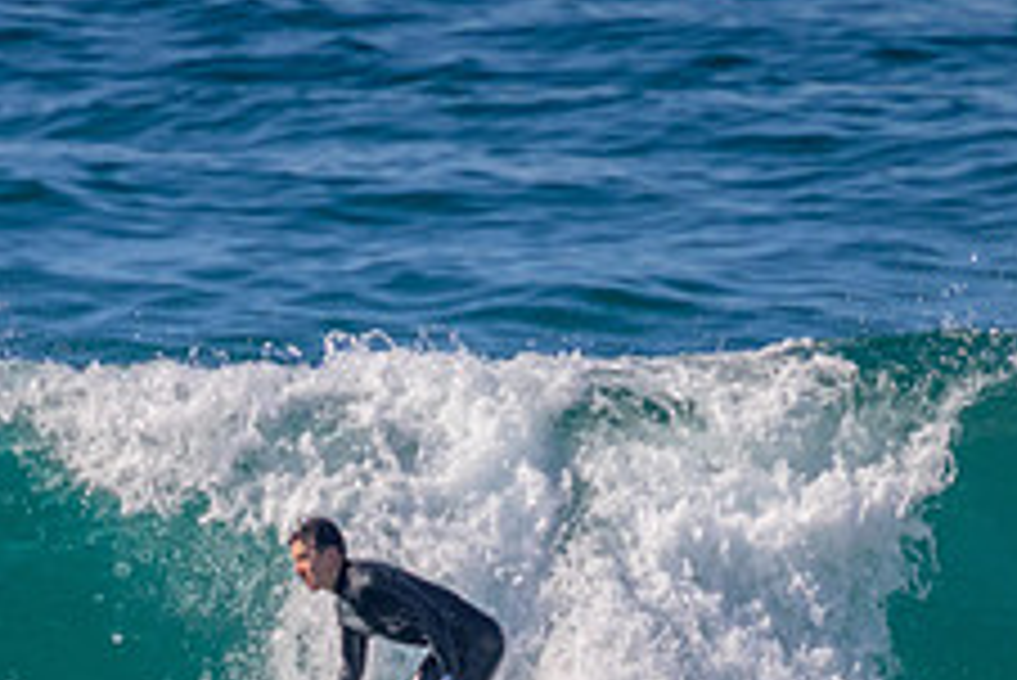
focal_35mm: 2052
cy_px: 777
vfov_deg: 0.7
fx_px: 58004
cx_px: 292
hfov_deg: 1.0
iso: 1250
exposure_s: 1/2000
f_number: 11
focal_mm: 800
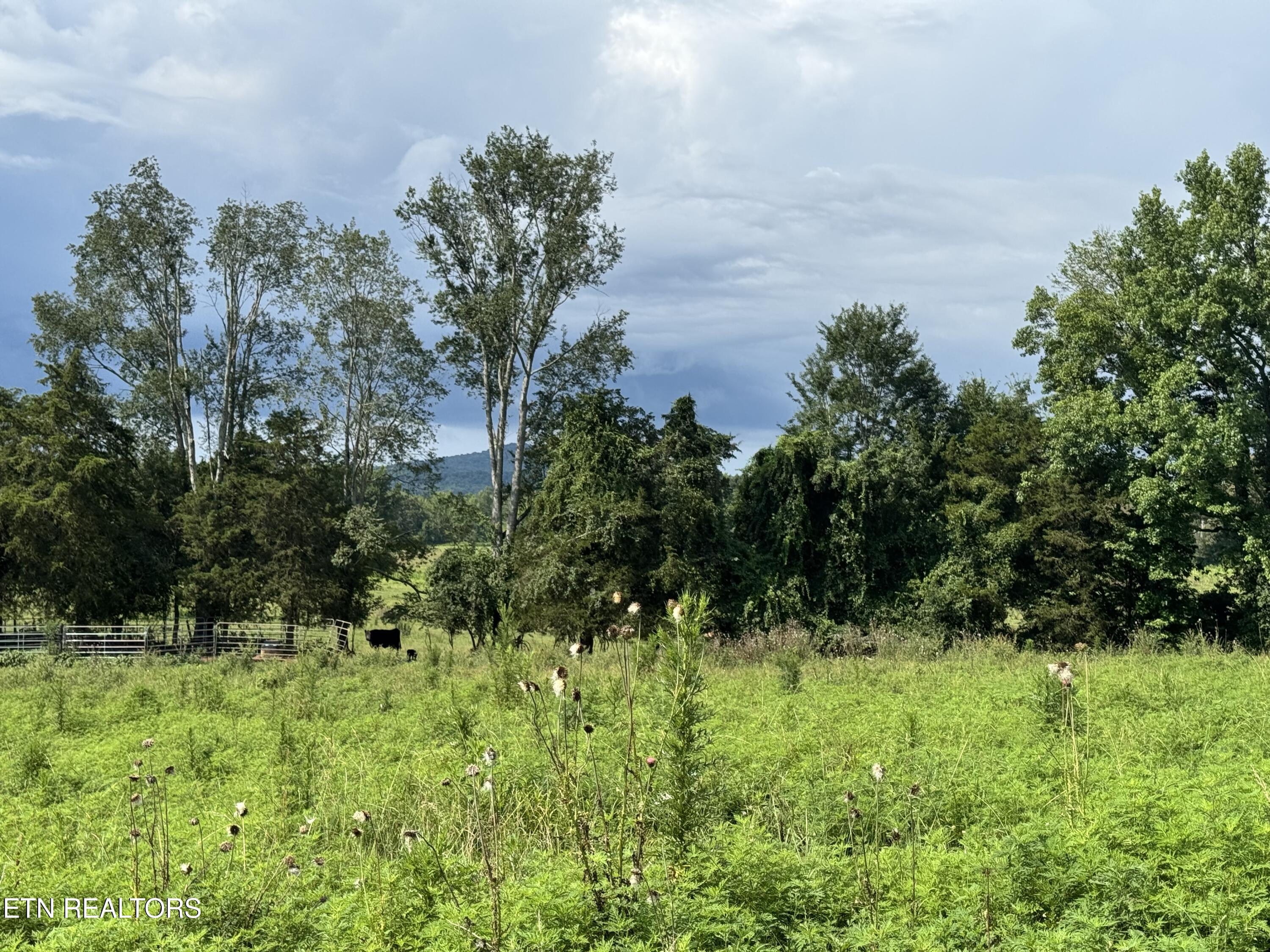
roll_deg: -1.0
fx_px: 1761
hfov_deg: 39.7
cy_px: 476
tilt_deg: +1.2
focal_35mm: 48
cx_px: 635
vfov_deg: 30.3
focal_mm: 6.76
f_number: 1.78
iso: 64
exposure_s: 1/4608
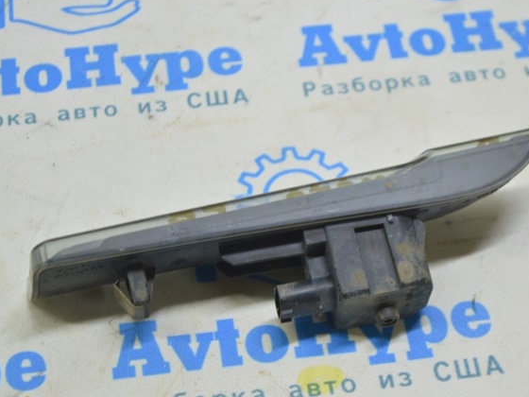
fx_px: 1384
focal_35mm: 91
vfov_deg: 16.3
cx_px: 286
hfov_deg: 21.6
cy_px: 197
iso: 400
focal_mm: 55
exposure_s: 1/20
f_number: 5.6
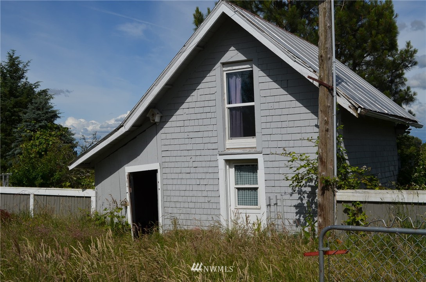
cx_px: 213
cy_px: 141
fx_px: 514
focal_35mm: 44
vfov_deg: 30.7
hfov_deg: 45.0
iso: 100
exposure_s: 1/400
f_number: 10
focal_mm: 29
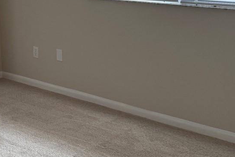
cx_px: 29
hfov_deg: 26.9
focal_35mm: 73
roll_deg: +3.3
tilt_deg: -13.3
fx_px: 477
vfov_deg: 18.6
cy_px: 38
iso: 250
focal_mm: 6.76
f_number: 1.78
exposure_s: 1/60
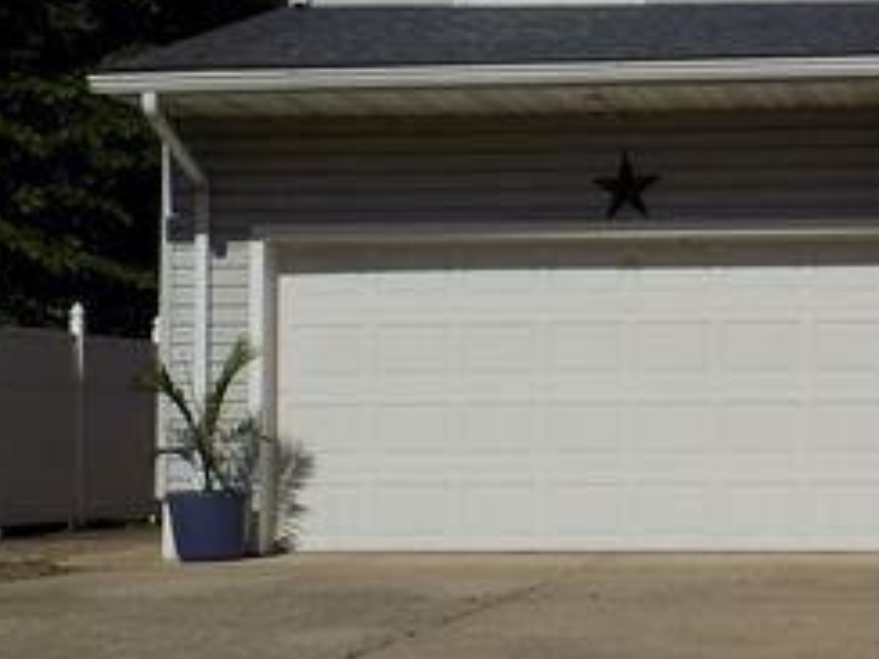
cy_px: 337
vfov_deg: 17.6
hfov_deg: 22.6
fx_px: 2133
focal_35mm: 84
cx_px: 825
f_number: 11.5
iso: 80
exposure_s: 1/250
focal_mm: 7.3
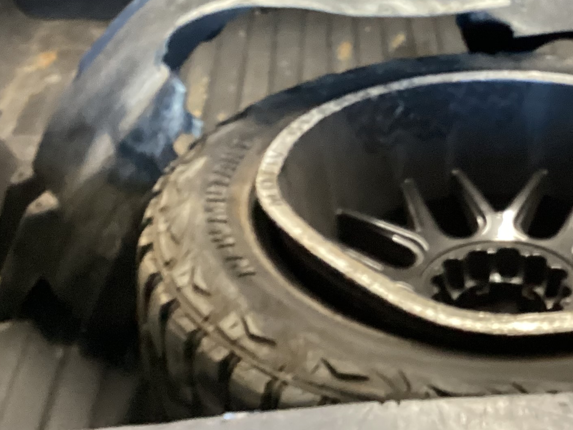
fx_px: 1192
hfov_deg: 26.6
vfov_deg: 20.1
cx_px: 443
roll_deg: -1.7
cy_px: 44
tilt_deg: -24.8
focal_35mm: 72
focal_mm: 3.3
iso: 400
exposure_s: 1/40
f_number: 2.4
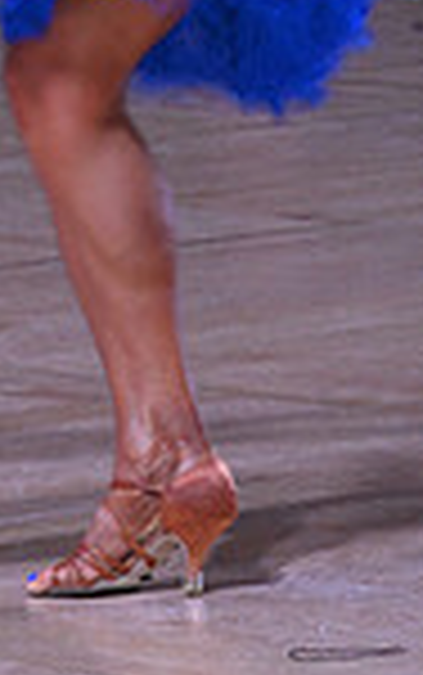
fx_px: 7622
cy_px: -378
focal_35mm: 414
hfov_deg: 3.2
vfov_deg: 5.0
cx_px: -223
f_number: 11
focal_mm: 105
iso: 1600
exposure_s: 1/200
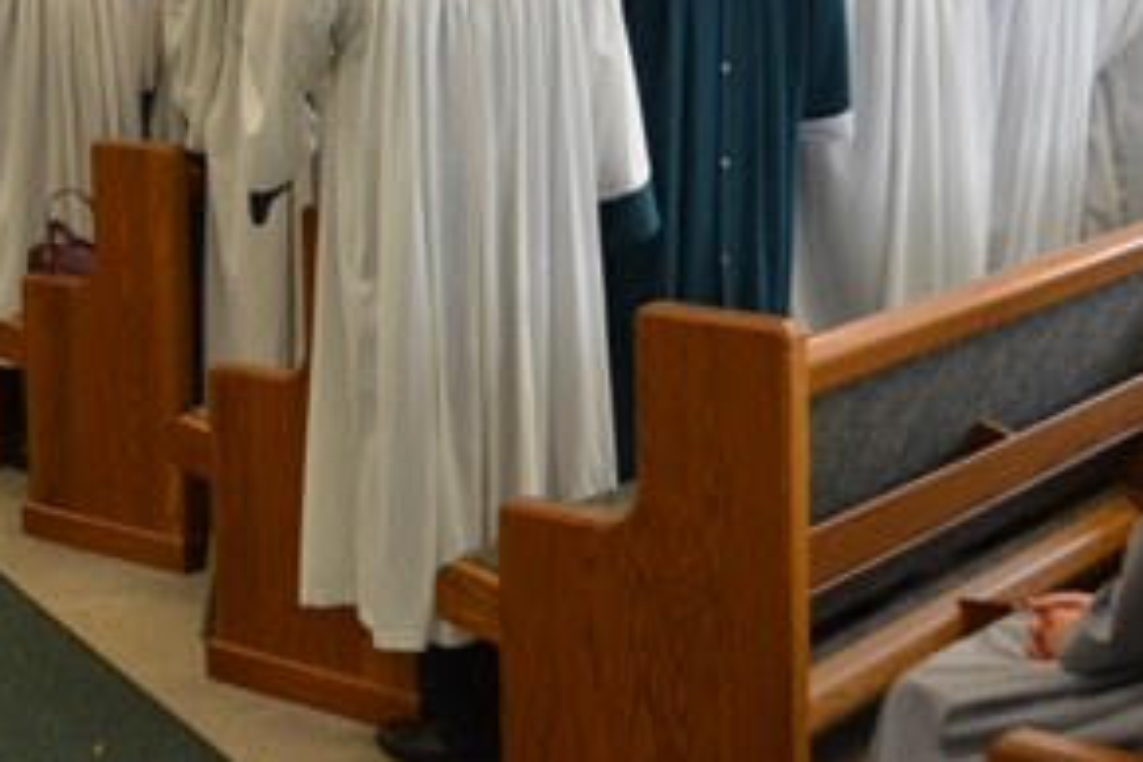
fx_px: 2508
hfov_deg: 25.4
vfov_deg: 17.0
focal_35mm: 79
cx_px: 310
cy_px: 39
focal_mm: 24
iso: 800
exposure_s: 1/60
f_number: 3.8
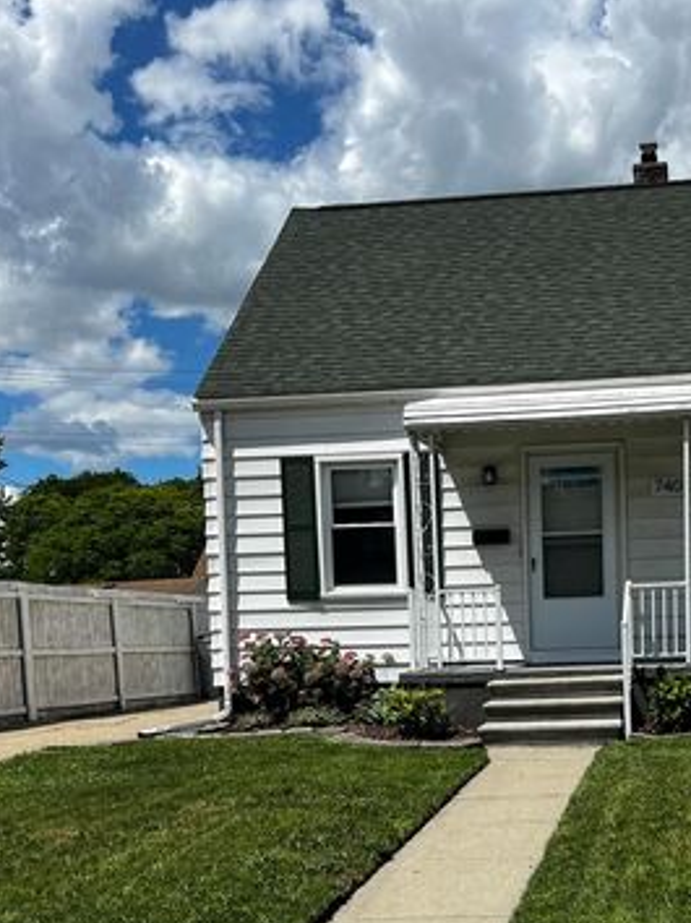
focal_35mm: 49
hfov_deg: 29.2
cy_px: 697
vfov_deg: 37.9
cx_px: 514
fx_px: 1306
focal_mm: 5.7
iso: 50
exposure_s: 1/6993
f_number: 1.5
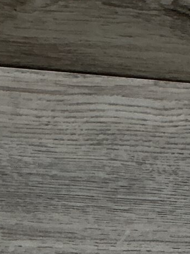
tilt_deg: -83.4
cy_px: 615
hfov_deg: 9.1
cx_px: 256
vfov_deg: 10.6
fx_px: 1171
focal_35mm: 160
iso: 40
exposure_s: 1/50
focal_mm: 3
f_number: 1.8
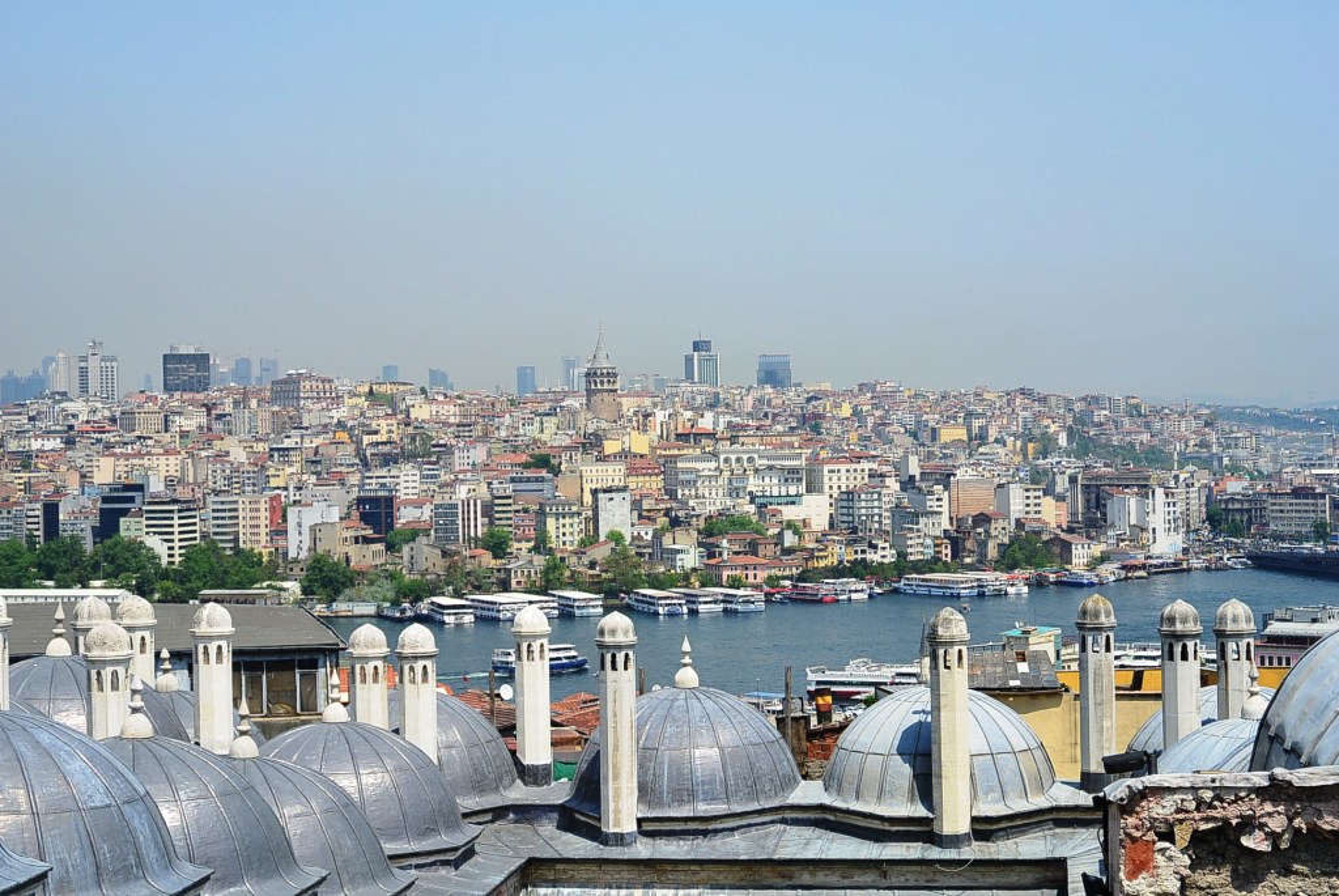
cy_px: 448
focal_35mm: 66
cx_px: 670
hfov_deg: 30.5
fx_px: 2457
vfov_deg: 20.7
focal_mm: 24.5
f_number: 5.6
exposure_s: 1/640
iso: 100
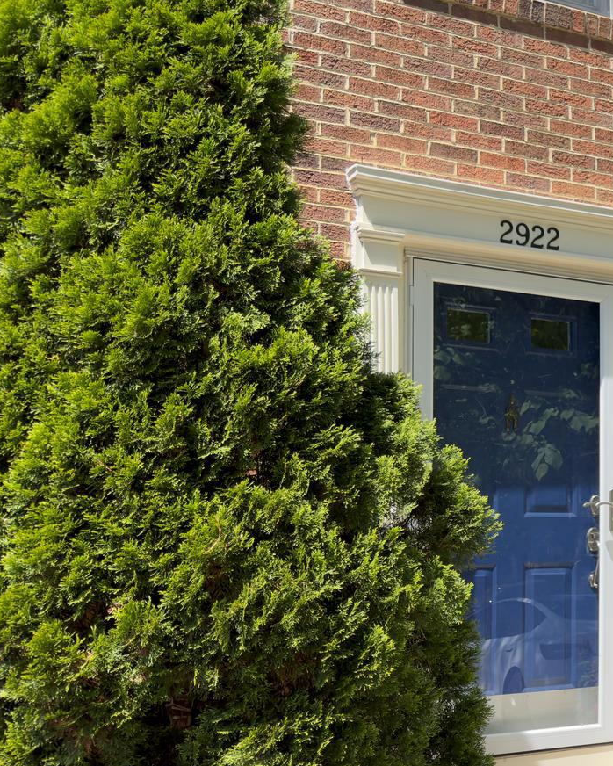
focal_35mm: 55
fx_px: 1247
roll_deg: +1.1
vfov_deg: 34.0
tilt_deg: +3.6
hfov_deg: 23.7
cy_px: 463
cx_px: 833
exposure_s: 1/2304
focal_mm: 6.76
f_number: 1.78
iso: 100
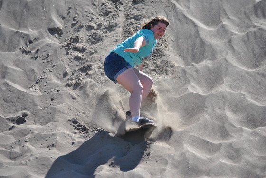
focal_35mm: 202
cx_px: 133
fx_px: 1498
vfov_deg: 6.8
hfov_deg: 10.1
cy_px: 89
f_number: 4.8
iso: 200
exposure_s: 1/1000
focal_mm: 135
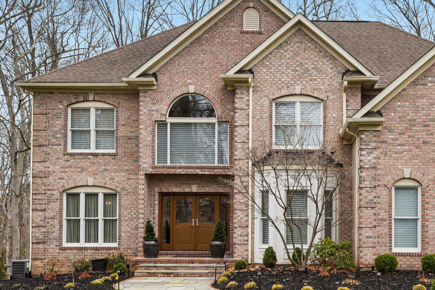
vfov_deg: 28.0
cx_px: 306
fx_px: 580
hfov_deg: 40.3
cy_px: 173
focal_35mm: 48
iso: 400
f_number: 8
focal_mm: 29
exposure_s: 1/320
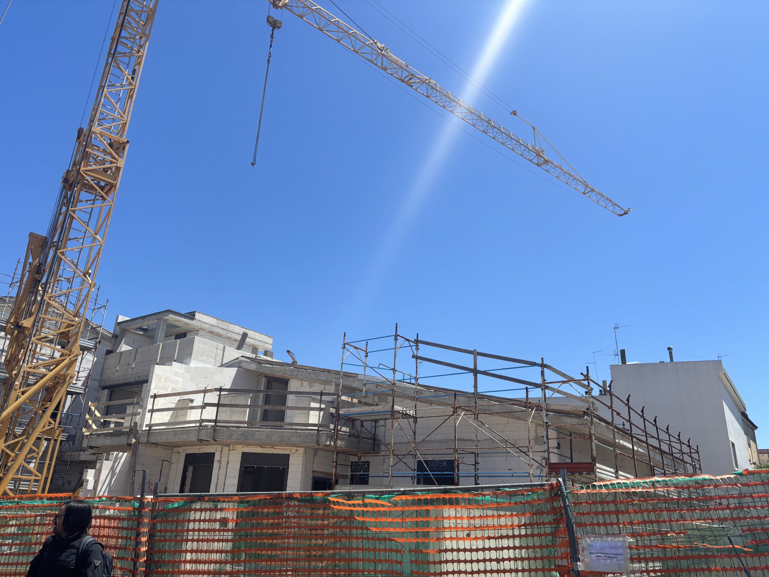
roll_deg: -1.6
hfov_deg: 67.3
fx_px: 578
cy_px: 288
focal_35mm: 26
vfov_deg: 53.1
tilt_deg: +20.4
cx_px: 384
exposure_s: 1/2933
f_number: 1.6
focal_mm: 5.96
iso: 50
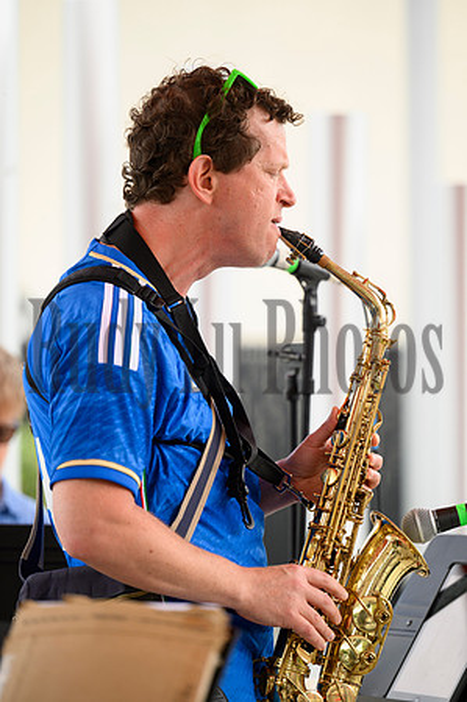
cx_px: 234
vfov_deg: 13.7
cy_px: 351
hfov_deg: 9.1
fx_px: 2925
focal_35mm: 150
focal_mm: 150
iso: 400
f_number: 2.8
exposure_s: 1/1000
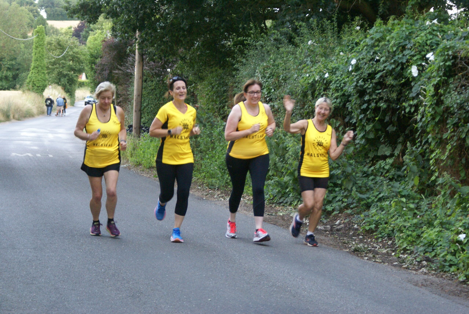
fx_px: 1369
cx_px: 234
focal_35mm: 105
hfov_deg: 19.4
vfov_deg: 13.1
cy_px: 157
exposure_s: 1/60
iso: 800
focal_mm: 70
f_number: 5.6
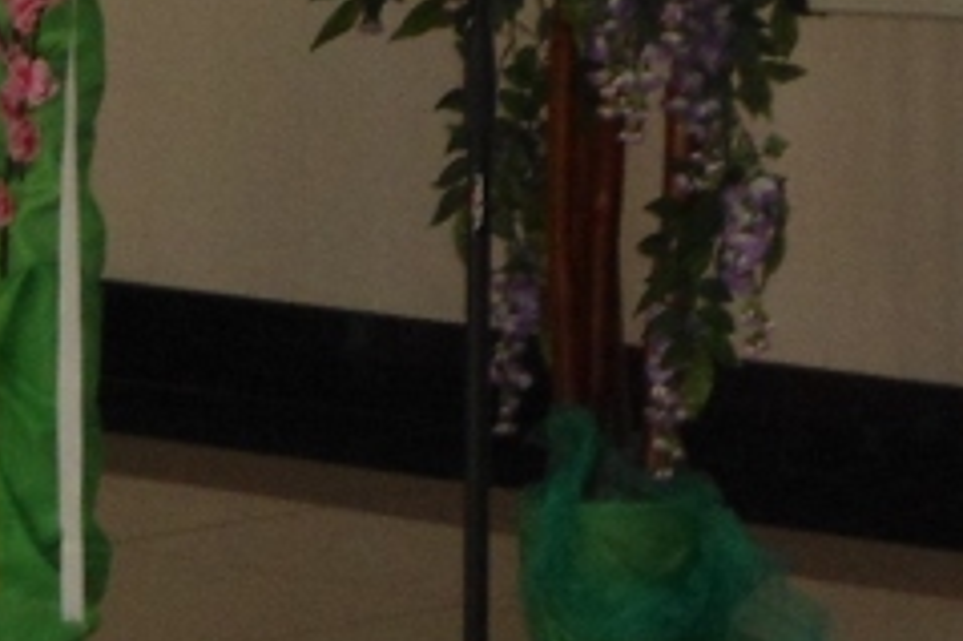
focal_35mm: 281
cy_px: -790
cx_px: 1160
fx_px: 7511
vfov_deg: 4.8
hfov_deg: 7.3
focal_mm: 11.2
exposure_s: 1/60
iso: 200
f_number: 4.2
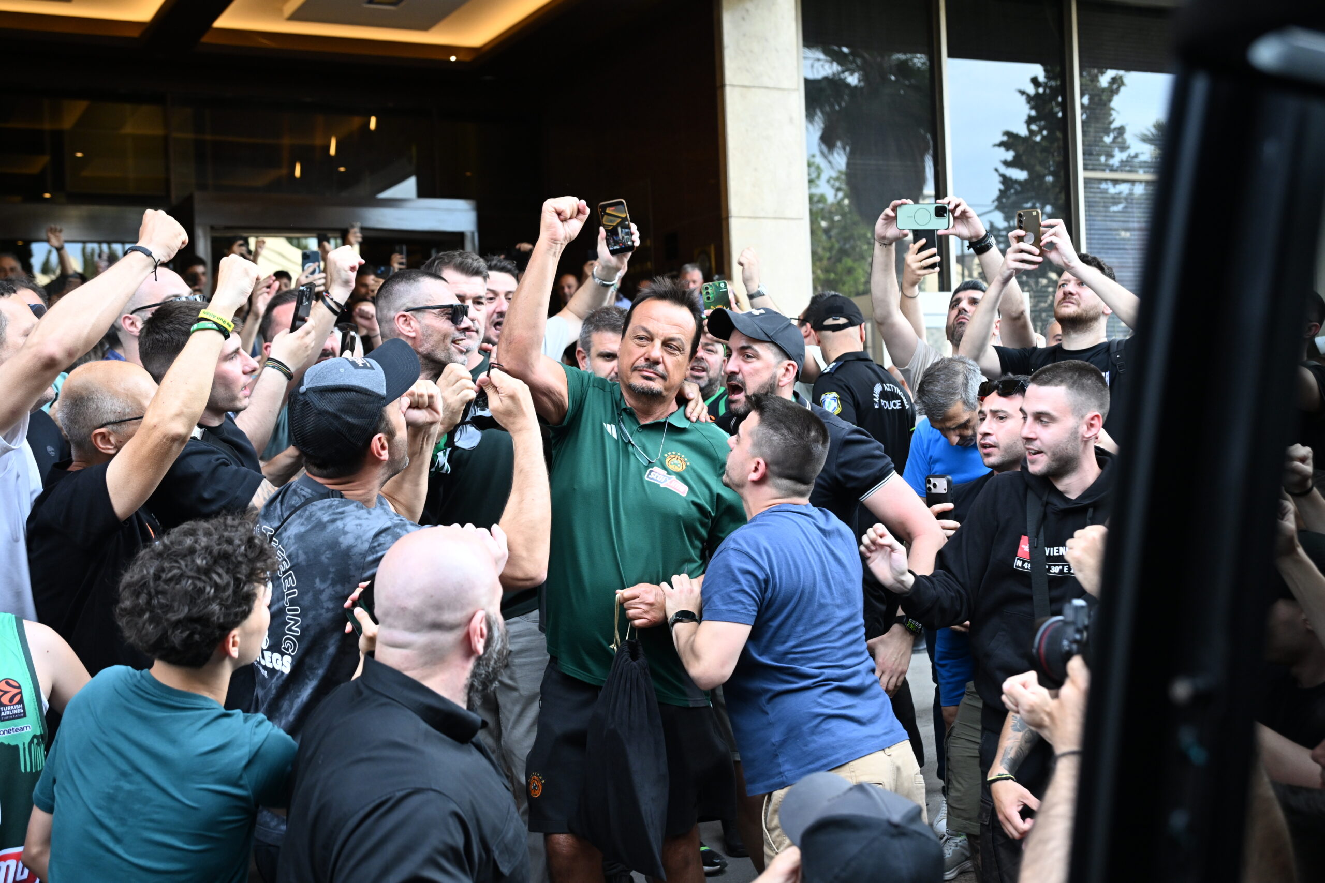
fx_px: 1583
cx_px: 662
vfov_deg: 31.2
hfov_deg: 45.4
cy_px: 442
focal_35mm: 43
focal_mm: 43
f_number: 4
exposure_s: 1/640
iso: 1600
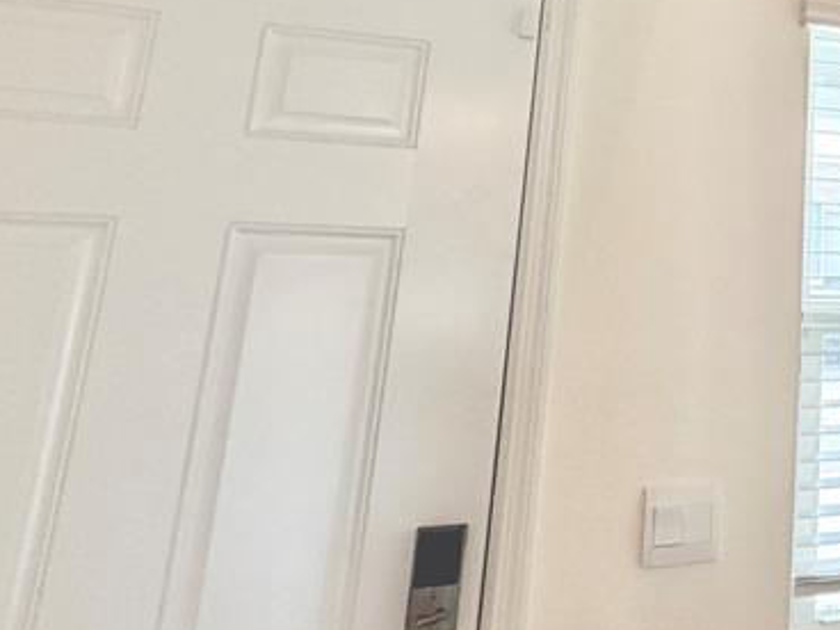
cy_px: 112
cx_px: 947
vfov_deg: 35.4
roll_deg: +2.2
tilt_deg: +12.7
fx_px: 946
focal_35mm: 39
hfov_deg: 38.6
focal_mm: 2.22
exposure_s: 1/120
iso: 160
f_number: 2.2
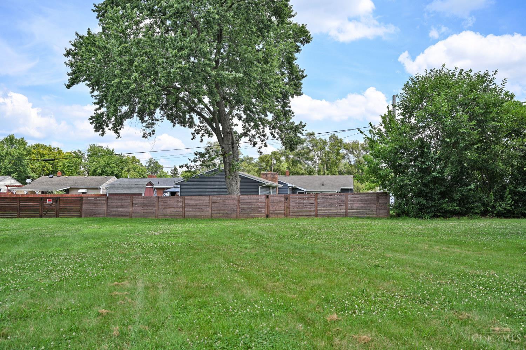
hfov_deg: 61.9
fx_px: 438
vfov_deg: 43.6
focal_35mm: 30
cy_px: 175
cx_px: 263
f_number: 6.3
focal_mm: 30
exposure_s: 1/320
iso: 100
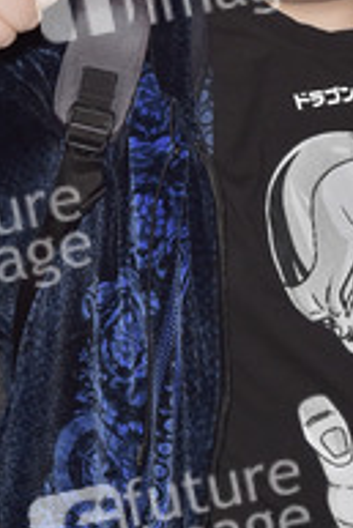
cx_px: 250
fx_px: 1762
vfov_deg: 16.9
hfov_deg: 11.4
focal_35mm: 120
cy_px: 115
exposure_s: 1/320
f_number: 6.3
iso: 1000
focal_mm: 58
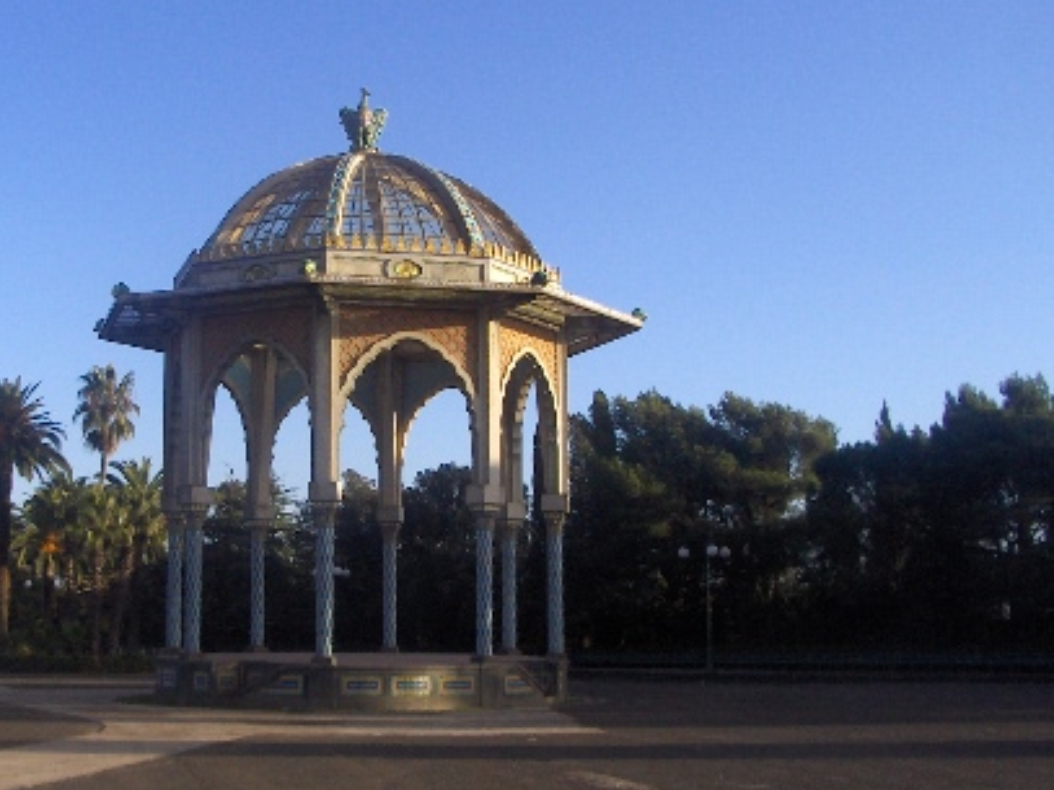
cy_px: 386
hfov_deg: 34.3
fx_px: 1674
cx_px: 275
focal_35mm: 55
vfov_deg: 26.5
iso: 100
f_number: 4.3
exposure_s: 1/478
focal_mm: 5.8
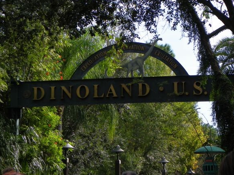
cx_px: 128
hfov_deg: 11.6
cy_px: 59
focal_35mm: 170
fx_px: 1149
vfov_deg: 8.7
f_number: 4
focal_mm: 21.9
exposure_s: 1/250
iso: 64
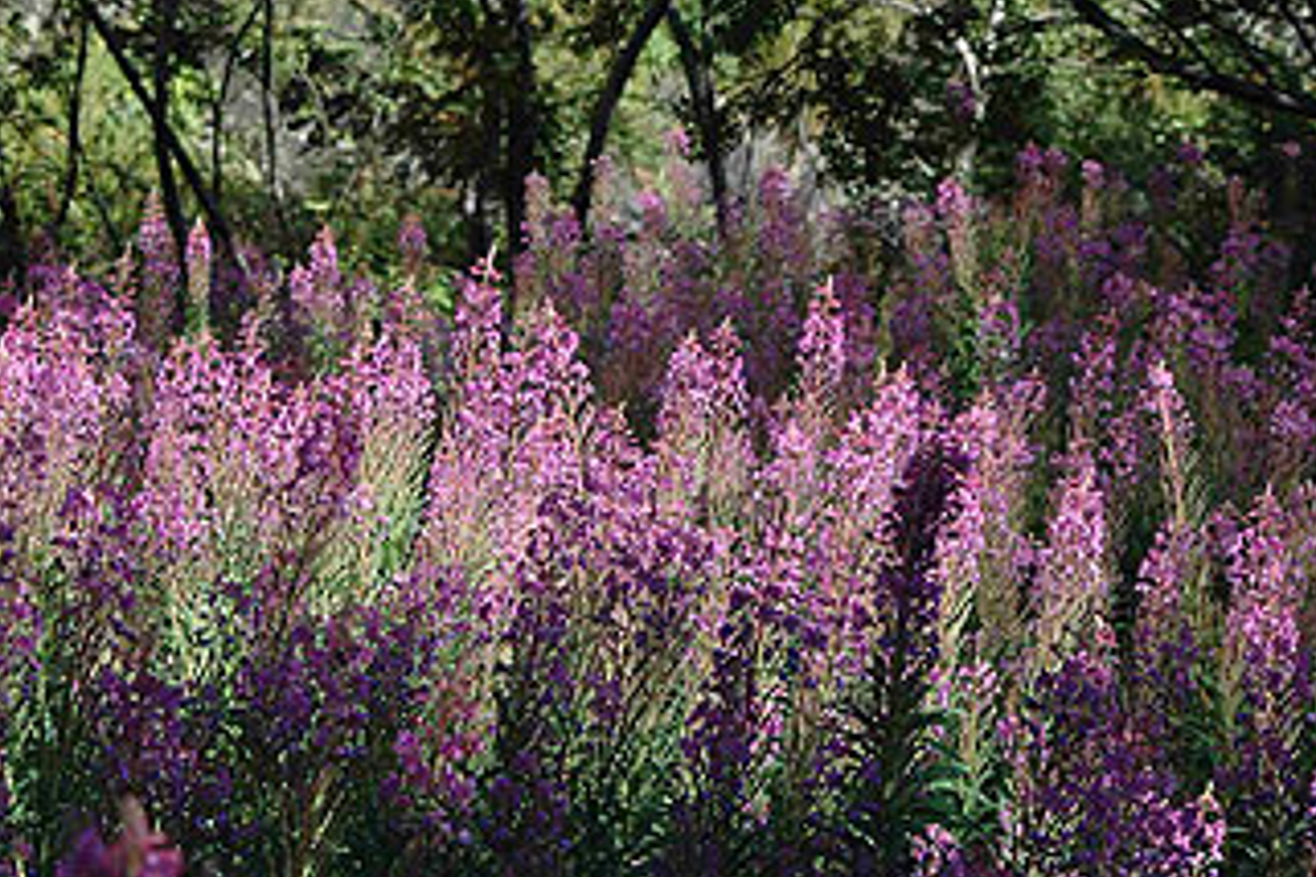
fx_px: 5373
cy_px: 441
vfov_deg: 9.3
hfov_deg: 14.0
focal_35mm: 147
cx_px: 590
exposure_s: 1/200
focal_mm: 70
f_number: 7.1
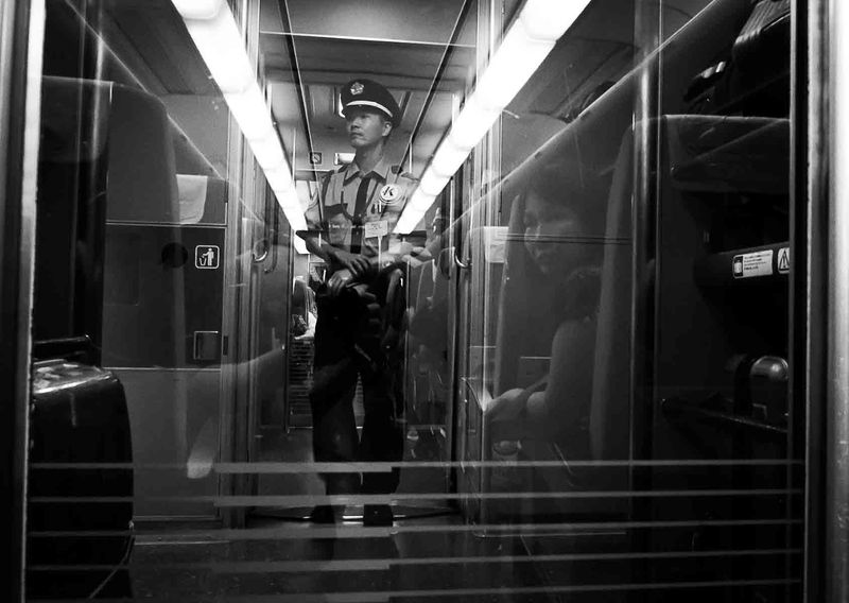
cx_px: 506
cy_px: 275
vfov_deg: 37.5
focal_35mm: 37
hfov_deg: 50.9
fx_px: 886
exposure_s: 1/30
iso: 14400
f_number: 11
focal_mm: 28
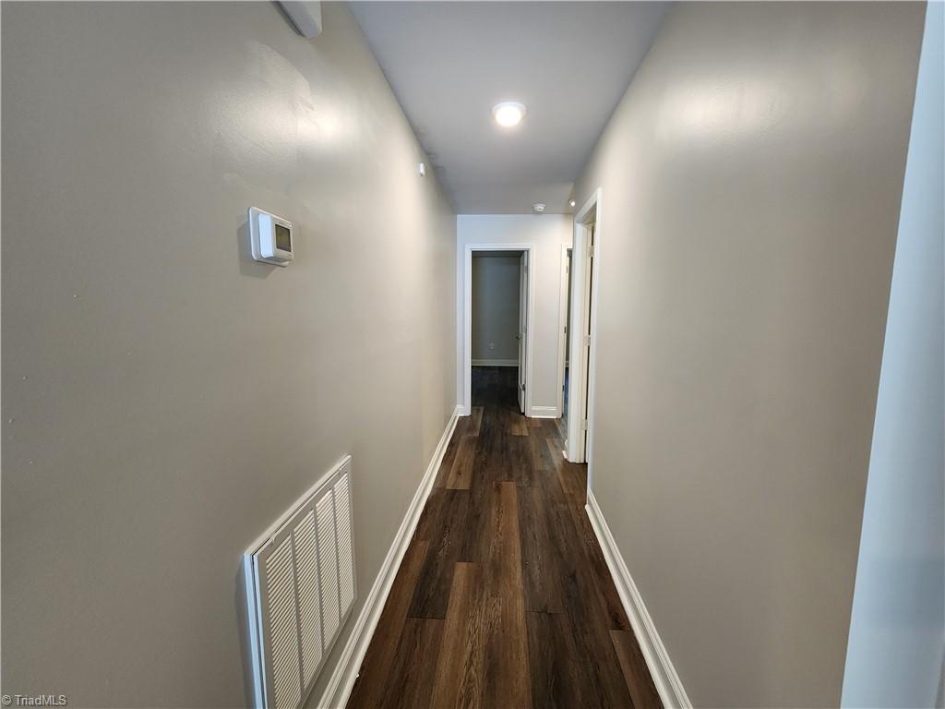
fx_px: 355
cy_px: 354
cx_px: 472
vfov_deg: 89.9
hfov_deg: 106.2
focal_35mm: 13
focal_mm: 2.2
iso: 250
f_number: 2.2
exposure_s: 1/60
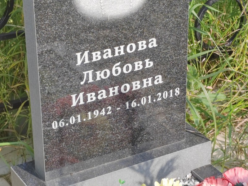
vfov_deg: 13.2
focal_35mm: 112
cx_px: 124
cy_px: 93
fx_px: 802
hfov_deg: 17.6
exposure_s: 1/750
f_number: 1.9
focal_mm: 5.52
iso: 100
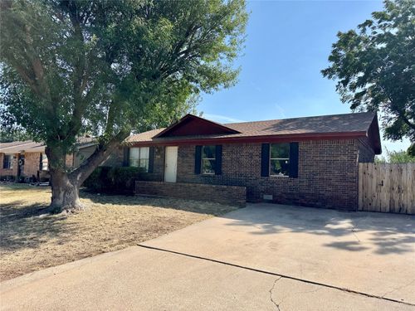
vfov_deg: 56.8
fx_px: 288
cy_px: 156
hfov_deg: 71.6
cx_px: 208
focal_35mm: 24
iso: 80
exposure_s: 1/3802
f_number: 1.78
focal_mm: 6.76
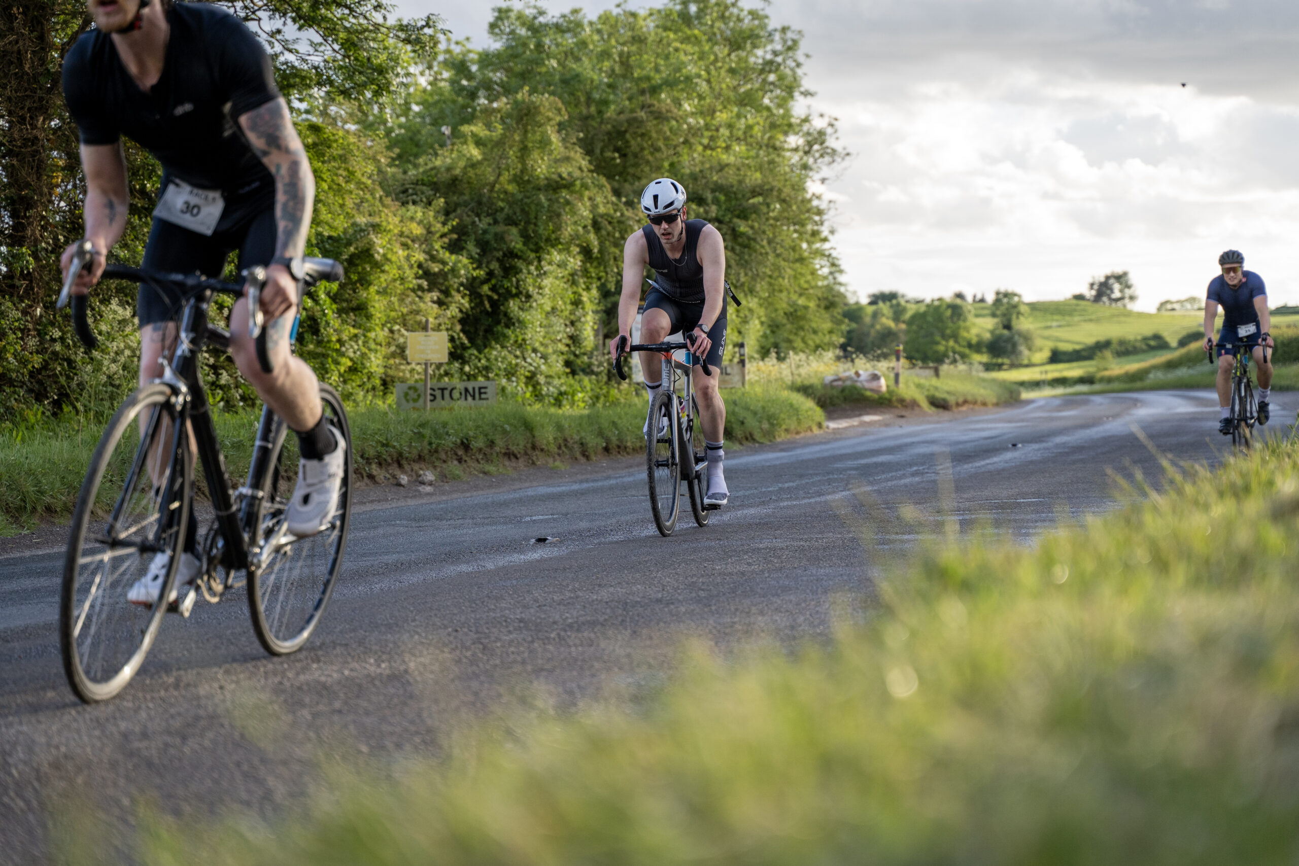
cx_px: 650
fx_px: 2706
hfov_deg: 27.0
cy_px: 433
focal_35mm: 75
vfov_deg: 18.2
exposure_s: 1/2000
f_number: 3.5
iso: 1000
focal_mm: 75
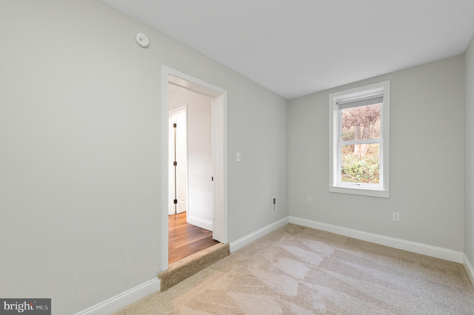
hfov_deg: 104.3
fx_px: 184
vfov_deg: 81.1
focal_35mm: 14
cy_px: 158
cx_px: 237
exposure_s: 1/25
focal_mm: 14
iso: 1600
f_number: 8
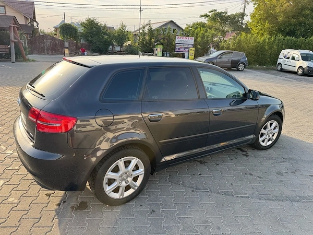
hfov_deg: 71.6
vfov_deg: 56.8
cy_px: 118
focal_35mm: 24
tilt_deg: -17.1
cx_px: 156
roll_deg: -3.4
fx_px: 217
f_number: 1.78
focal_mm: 6.76
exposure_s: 1/621
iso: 80
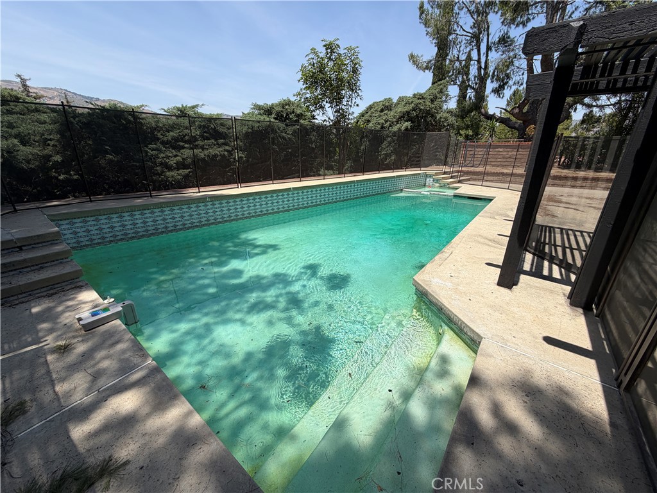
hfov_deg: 102.1
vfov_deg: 85.7
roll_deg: +1.4
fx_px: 266
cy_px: 246
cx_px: 328
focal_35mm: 14
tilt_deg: -20.2
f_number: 2.2
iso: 20
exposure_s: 1/770
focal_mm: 2.22
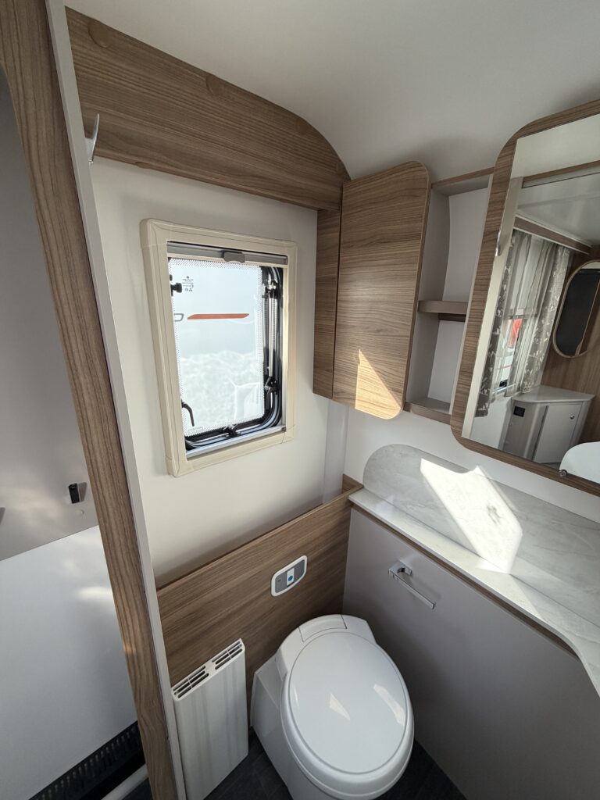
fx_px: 324
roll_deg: -2.3
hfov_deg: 85.7
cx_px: 300
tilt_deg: -18.8
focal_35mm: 14
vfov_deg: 102.1
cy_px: 400
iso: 100
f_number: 2.2
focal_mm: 2.22
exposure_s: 1/121
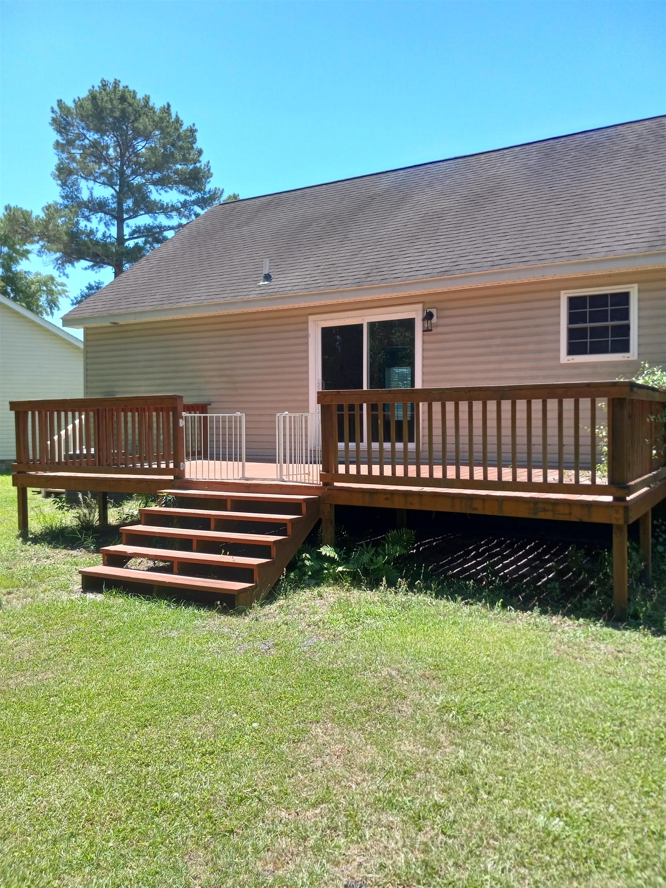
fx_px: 693
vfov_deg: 65.3
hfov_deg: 51.4
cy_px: 444
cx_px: 333
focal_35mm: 27
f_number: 1.8
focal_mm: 3.94
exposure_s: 1/798
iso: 40
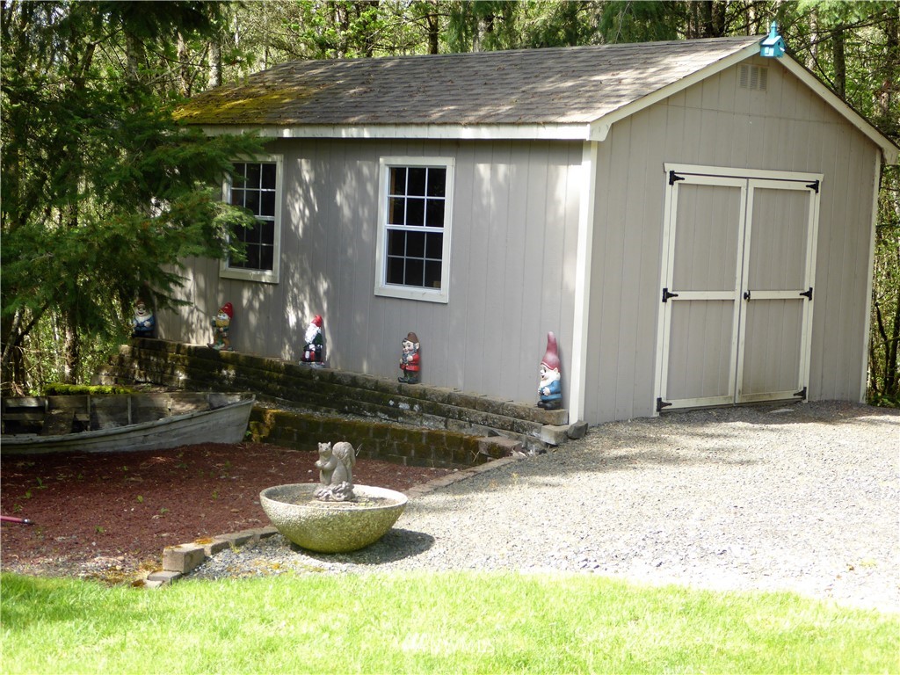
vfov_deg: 22.6
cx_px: 450
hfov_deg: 29.8
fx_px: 1690
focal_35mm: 65
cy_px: 338
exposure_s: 1/100
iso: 100
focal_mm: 10.9
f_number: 4.3
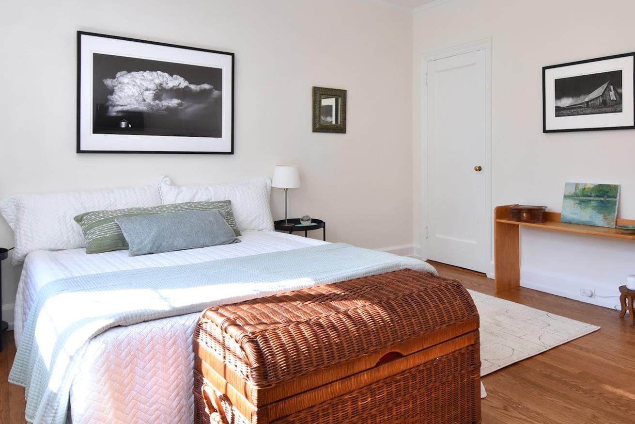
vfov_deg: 49.6
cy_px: 167
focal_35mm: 26
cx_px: 391
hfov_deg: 68.9
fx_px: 455
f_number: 11
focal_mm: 11
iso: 640
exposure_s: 1/100
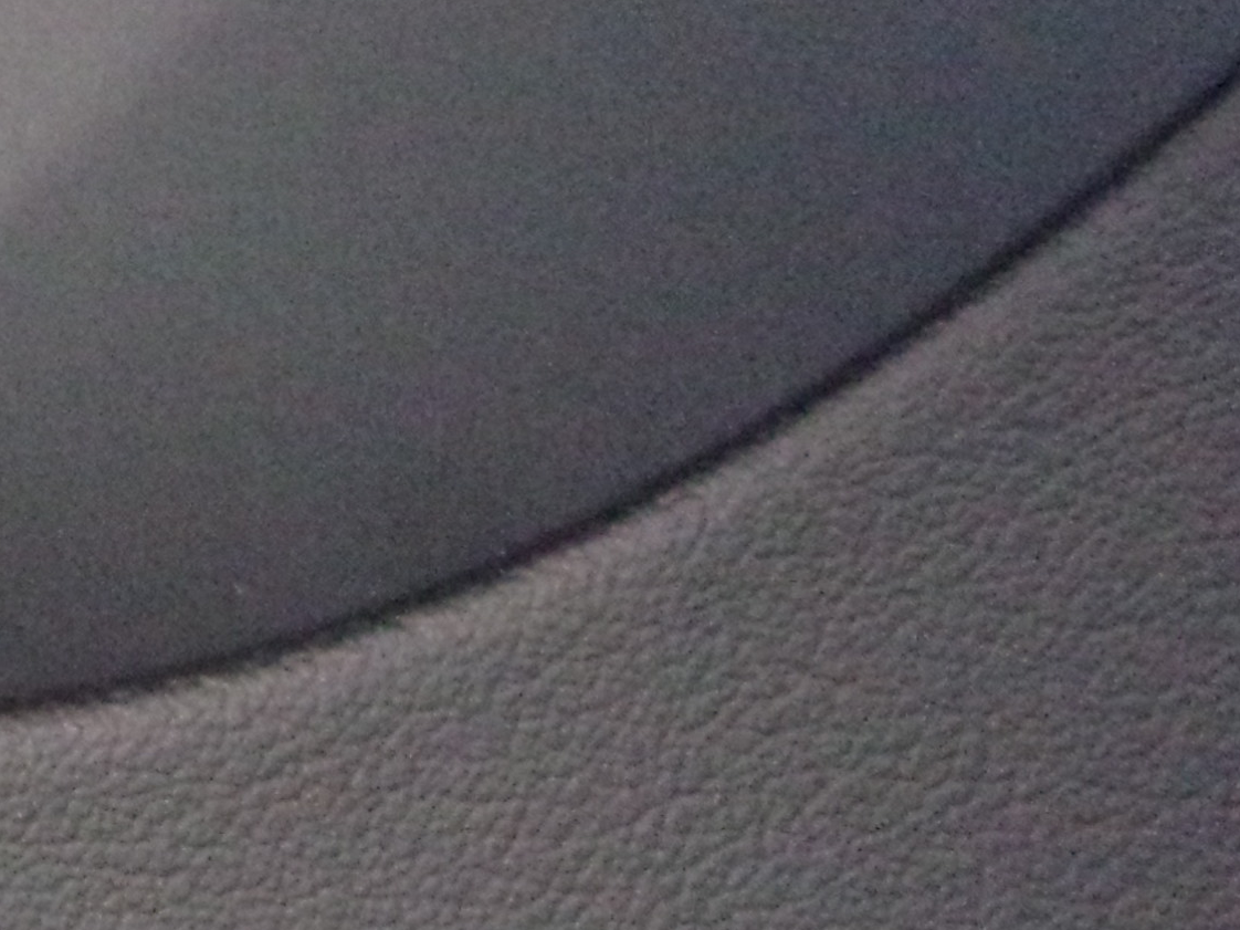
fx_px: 4119
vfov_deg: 12.5
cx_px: -428
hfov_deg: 16.1
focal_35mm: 115
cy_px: -215
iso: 800
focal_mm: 5.1
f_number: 3.9
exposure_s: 1/38
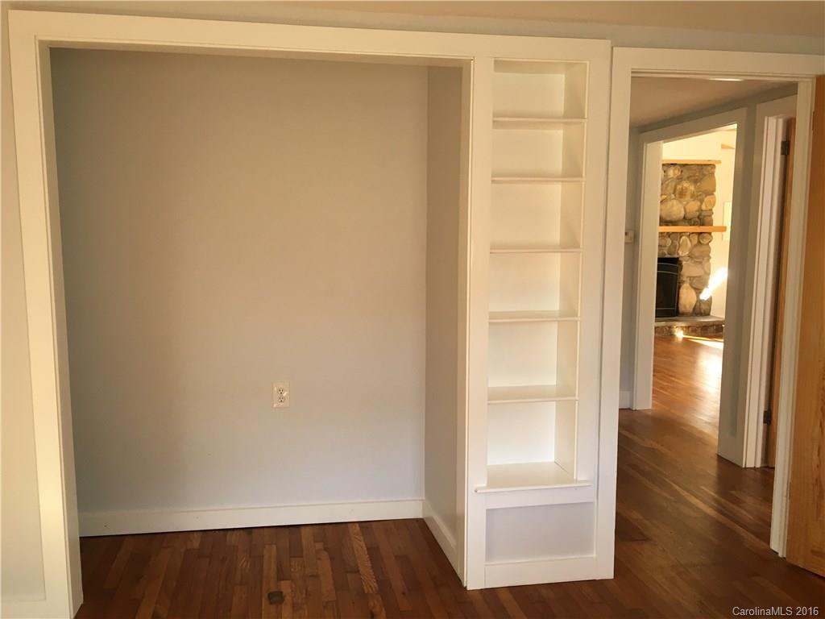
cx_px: 412
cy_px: 310
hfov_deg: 61.7
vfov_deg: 48.2
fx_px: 691
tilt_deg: -5.9
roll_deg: +0.1
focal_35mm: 29
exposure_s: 1/30
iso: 25
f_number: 2.2
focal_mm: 4.15
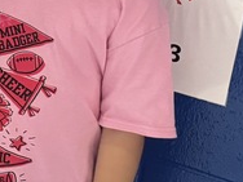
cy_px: 27
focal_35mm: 131
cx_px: -279
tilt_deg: -22.1
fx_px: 920
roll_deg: -1.0
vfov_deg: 11.3
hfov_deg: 12.7
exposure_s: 1/40
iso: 640
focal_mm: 6.76
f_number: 1.78
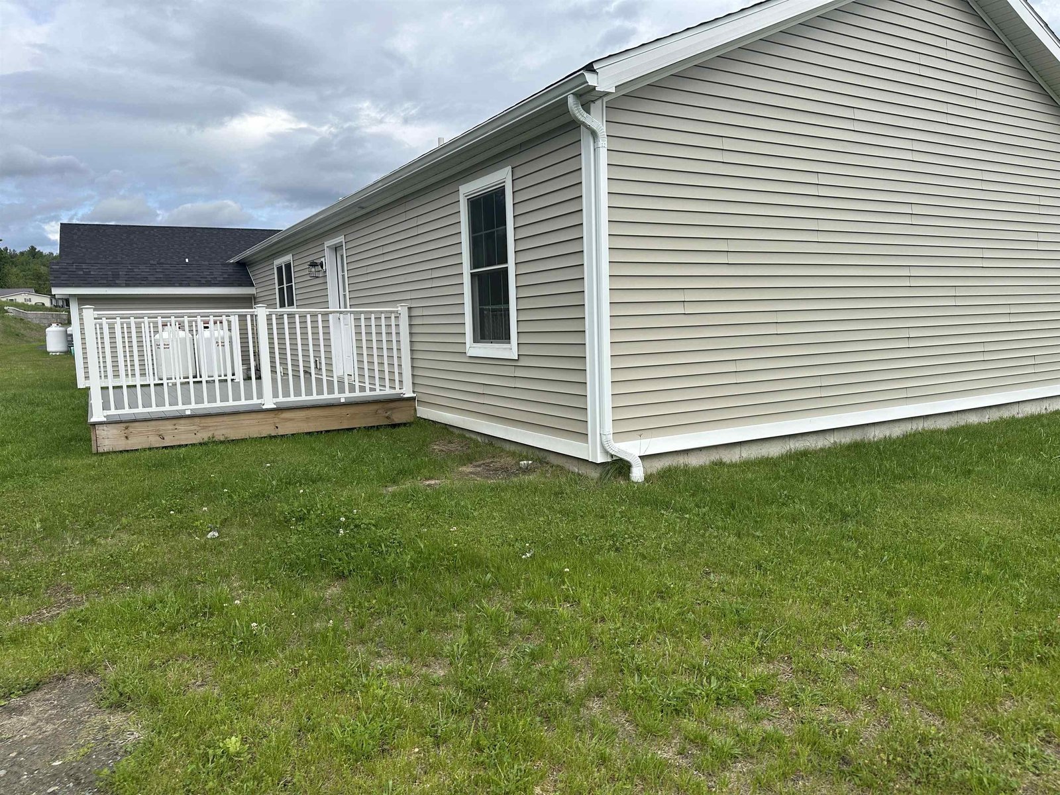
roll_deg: +1.5
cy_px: 398
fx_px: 735
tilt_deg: -5.8
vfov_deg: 56.8
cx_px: 530
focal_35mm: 24
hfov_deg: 71.6
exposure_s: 1/1779
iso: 80
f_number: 1.78
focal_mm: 6.86
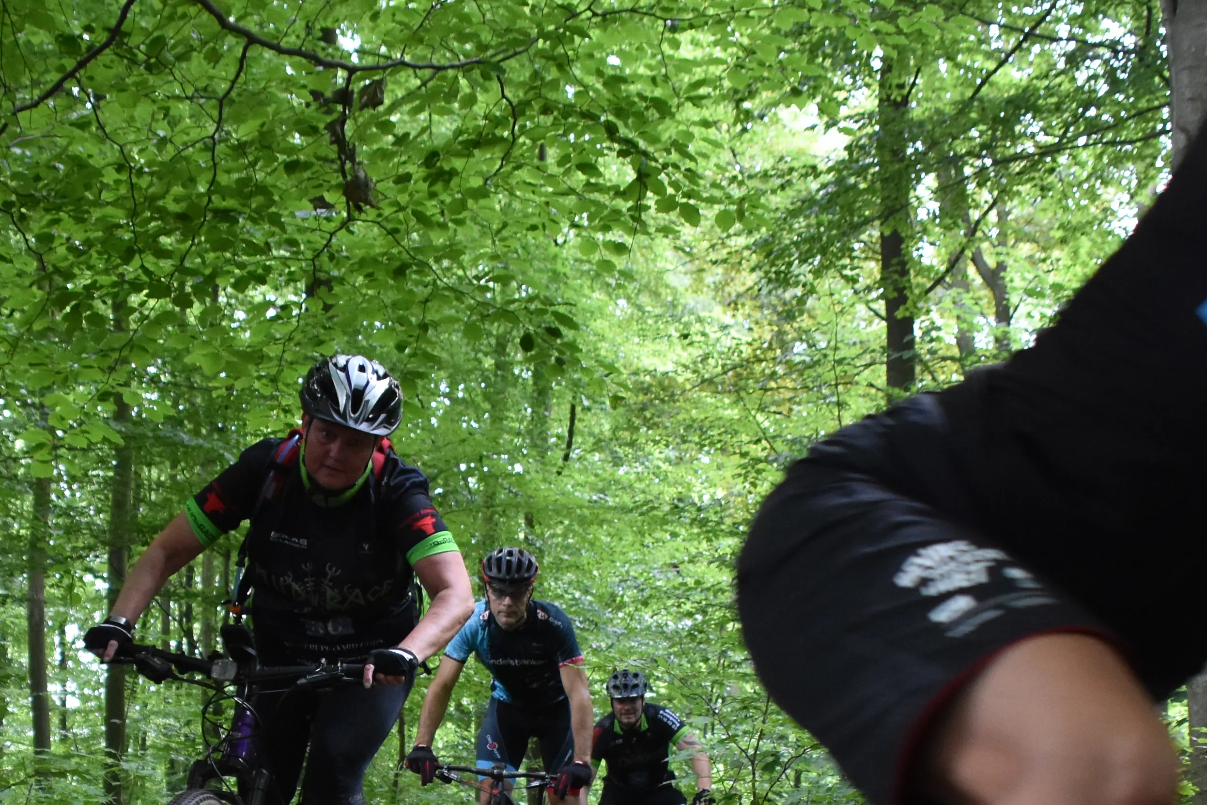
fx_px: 2179
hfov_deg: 30.8
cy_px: 953
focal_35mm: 65
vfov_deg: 19.7
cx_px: 453
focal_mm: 18
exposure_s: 1/320
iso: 1600
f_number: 3.5
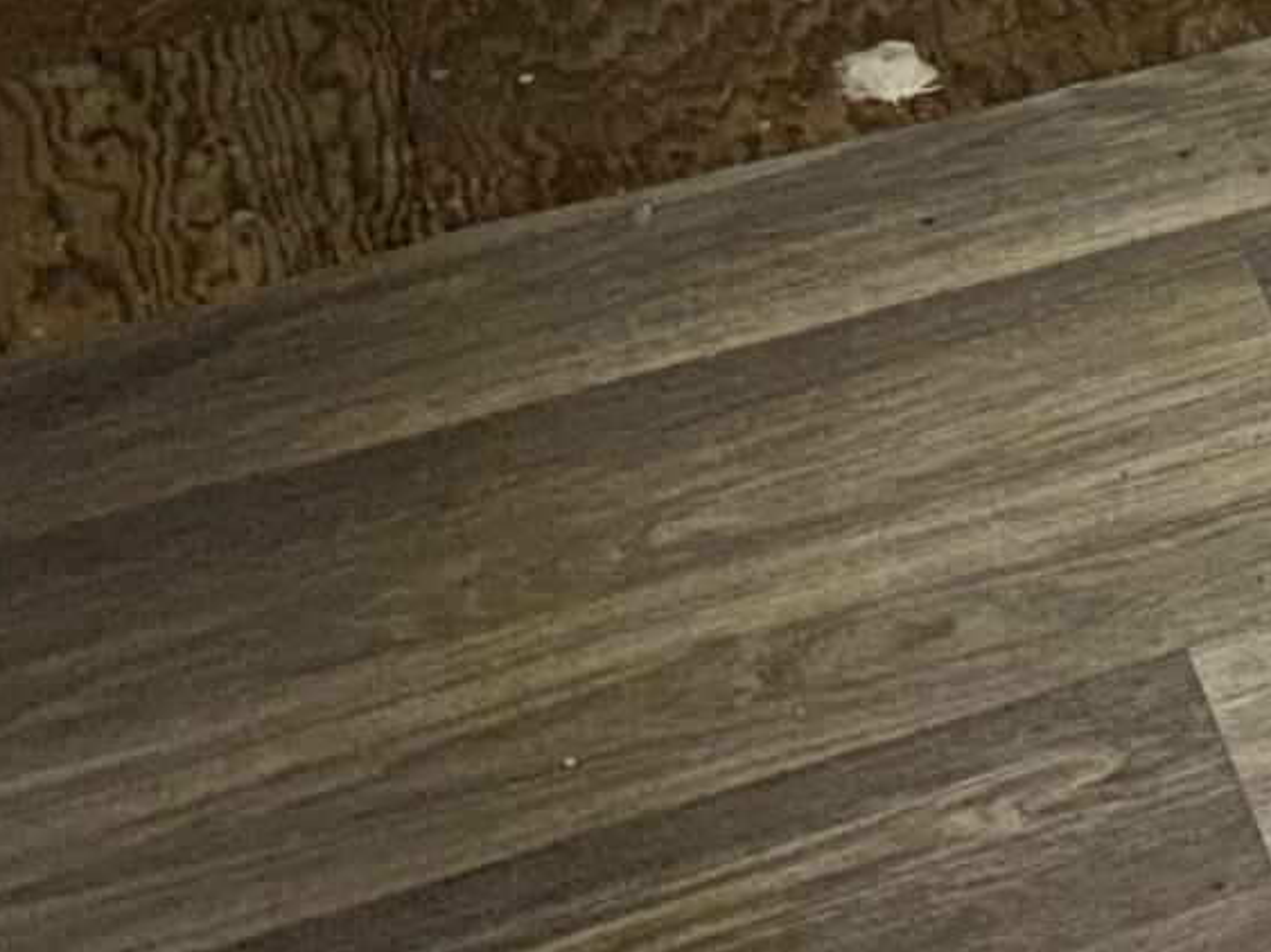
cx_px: 3145
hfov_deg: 12.1
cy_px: -1453
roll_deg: +0.2
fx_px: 4699
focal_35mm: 128
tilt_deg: -11.4
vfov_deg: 9.9
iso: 50
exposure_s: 1/30
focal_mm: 6.76
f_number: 1.78
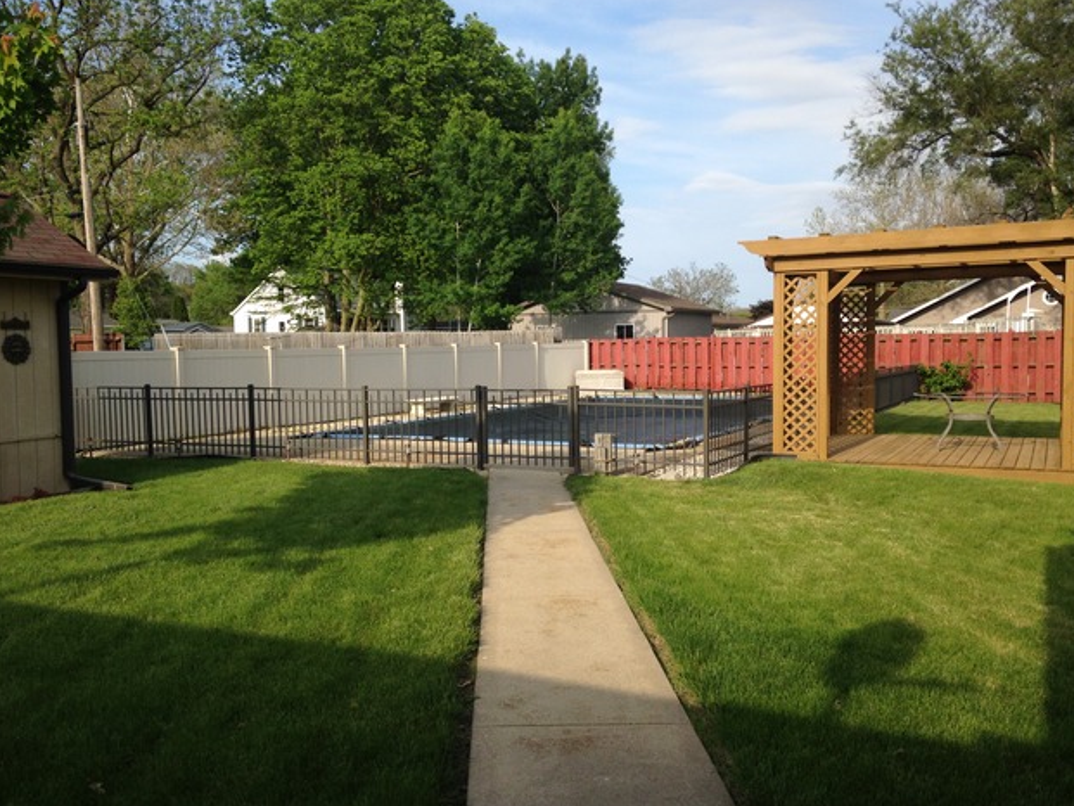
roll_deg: -1.3
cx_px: 538
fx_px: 1055
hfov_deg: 53.9
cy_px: 406
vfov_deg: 41.8
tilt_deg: -2.5
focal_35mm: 34
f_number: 2.4
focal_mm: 4.12
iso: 50
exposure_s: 1/1355
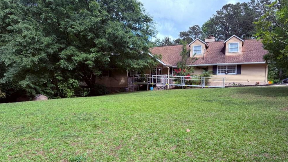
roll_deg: -0.5
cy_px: 100
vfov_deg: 42.6
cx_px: 146
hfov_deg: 69.9
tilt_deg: -2.2
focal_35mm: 27
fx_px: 206
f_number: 1.78
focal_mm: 6.76
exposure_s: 1/831
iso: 80
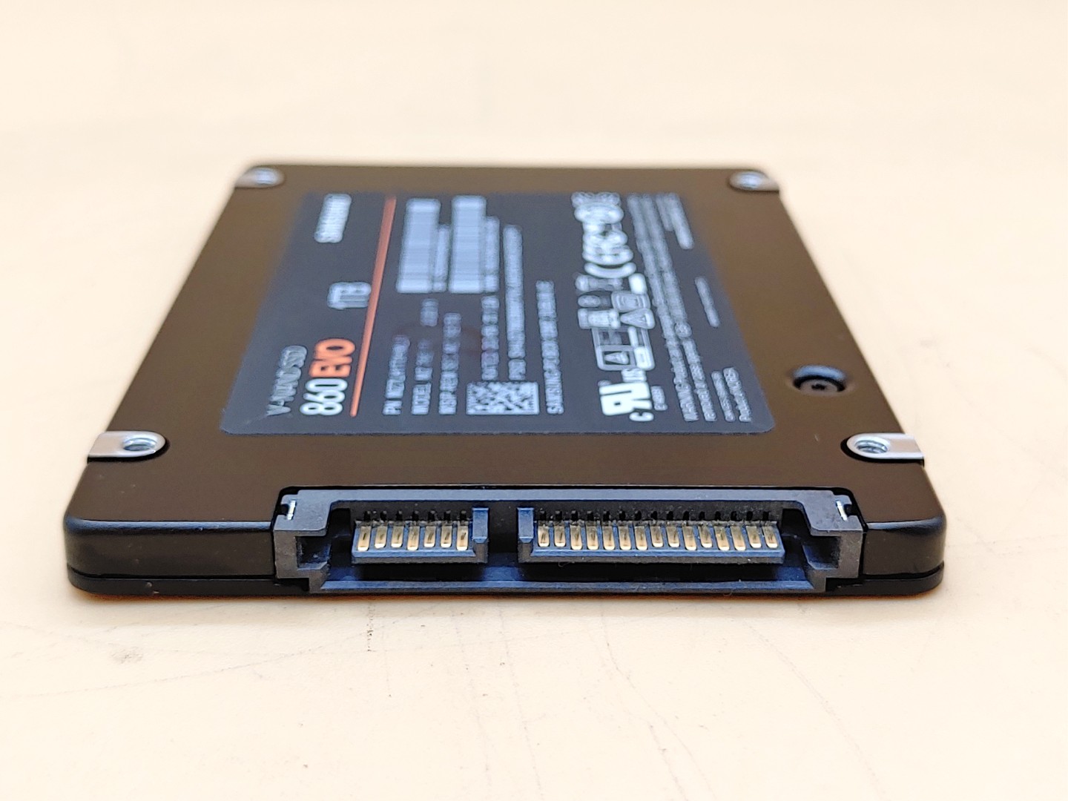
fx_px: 1419
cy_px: 400
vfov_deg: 31.5
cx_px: 534
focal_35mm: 46
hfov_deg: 41.2
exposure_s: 1/78
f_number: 1.8
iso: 50
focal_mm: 4.36
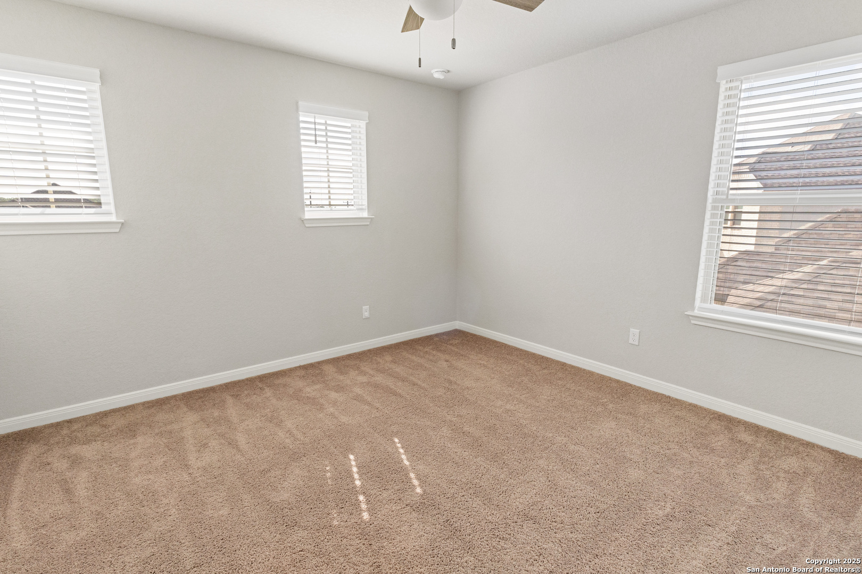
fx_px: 395
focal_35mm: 16
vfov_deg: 72.1
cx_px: 431
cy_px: 287
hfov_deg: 95.0
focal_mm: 11
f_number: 10
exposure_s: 1/2.5
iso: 200
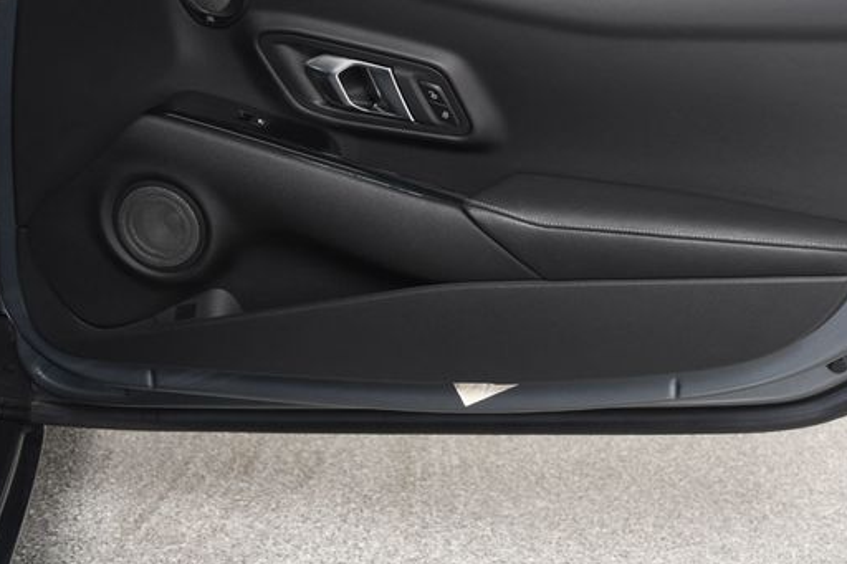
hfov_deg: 33.4
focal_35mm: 60
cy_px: 233
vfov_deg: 22.6
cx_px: 468
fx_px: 1411
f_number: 4.5
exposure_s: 1/160
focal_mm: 32
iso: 100
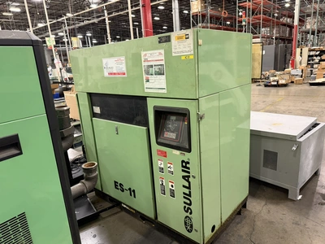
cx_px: 162
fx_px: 225
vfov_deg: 56.8
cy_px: 122
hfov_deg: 71.6
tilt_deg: -14.5
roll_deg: +4.5
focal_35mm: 24
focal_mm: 6.76
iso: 400
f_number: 1.78
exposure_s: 1/60
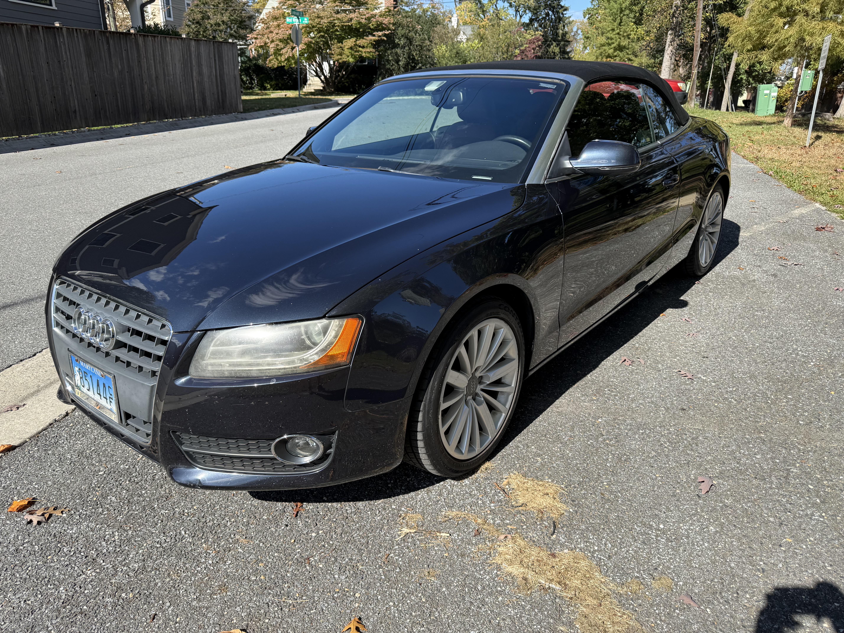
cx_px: 422
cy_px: 316
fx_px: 585
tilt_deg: -19.3
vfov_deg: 56.8
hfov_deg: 71.6
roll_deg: -0.4
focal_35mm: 24
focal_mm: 6.76
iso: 80
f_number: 1.78
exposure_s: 1/2169
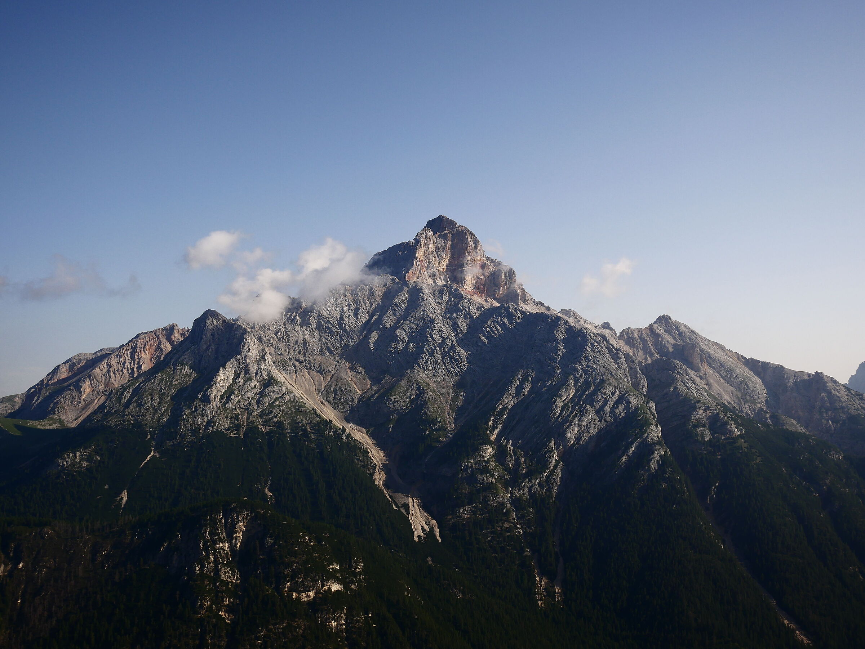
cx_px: 432
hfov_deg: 44.8
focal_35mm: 42
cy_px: 324
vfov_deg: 34.4
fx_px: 1050
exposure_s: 1/1300
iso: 200
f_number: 5.6
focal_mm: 21
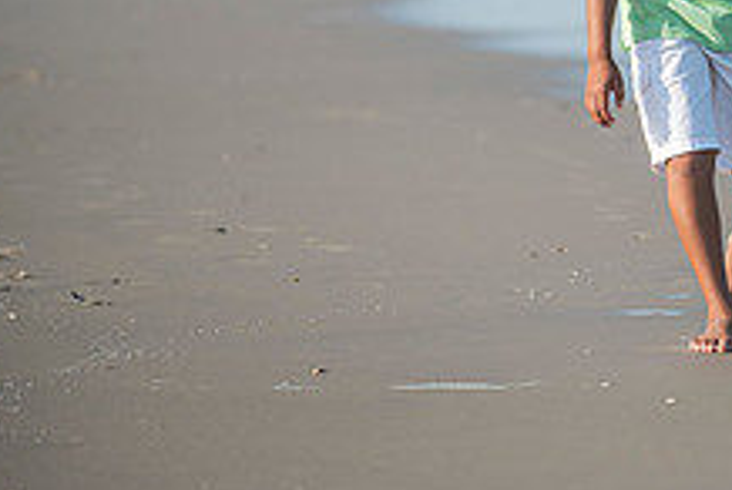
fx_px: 8389
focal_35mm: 412
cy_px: -55
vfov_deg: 3.3
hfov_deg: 5.0
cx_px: 923
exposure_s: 1/4000
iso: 250
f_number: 3.5
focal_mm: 155
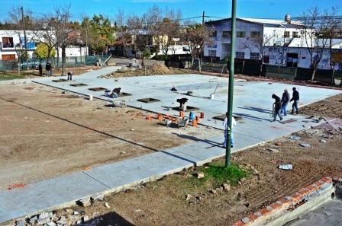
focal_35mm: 39
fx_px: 370
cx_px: 171
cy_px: 113
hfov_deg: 49.6
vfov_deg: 34.1
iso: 1250
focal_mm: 26
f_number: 10
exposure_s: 1/1250
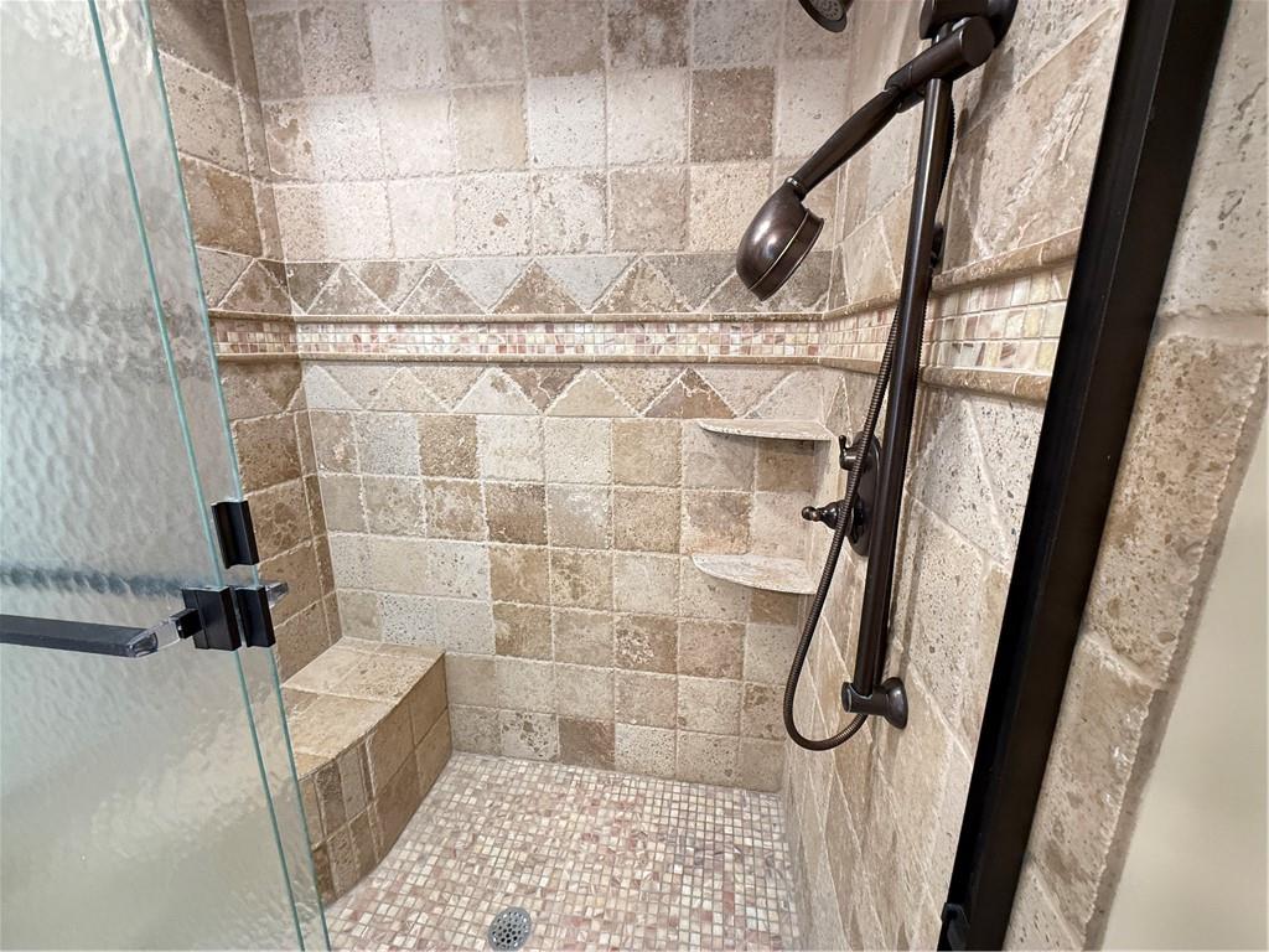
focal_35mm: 14
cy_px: 476
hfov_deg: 102.1
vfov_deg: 85.7
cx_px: 634
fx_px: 513
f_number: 2.2
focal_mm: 2.22
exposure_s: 1/60
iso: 320
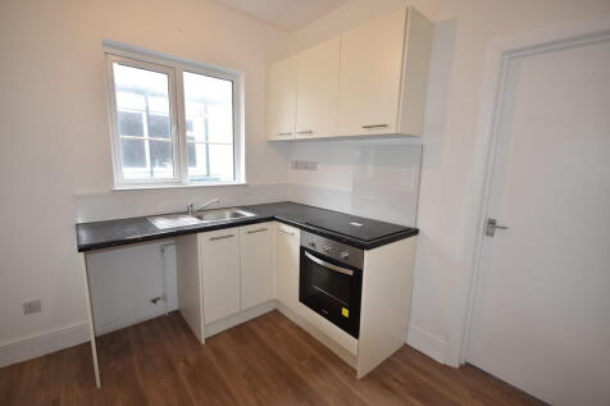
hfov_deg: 100.4
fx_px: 254
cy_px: 203
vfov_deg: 77.3
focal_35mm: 15
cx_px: 305
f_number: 4
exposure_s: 1/15
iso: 100
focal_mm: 10
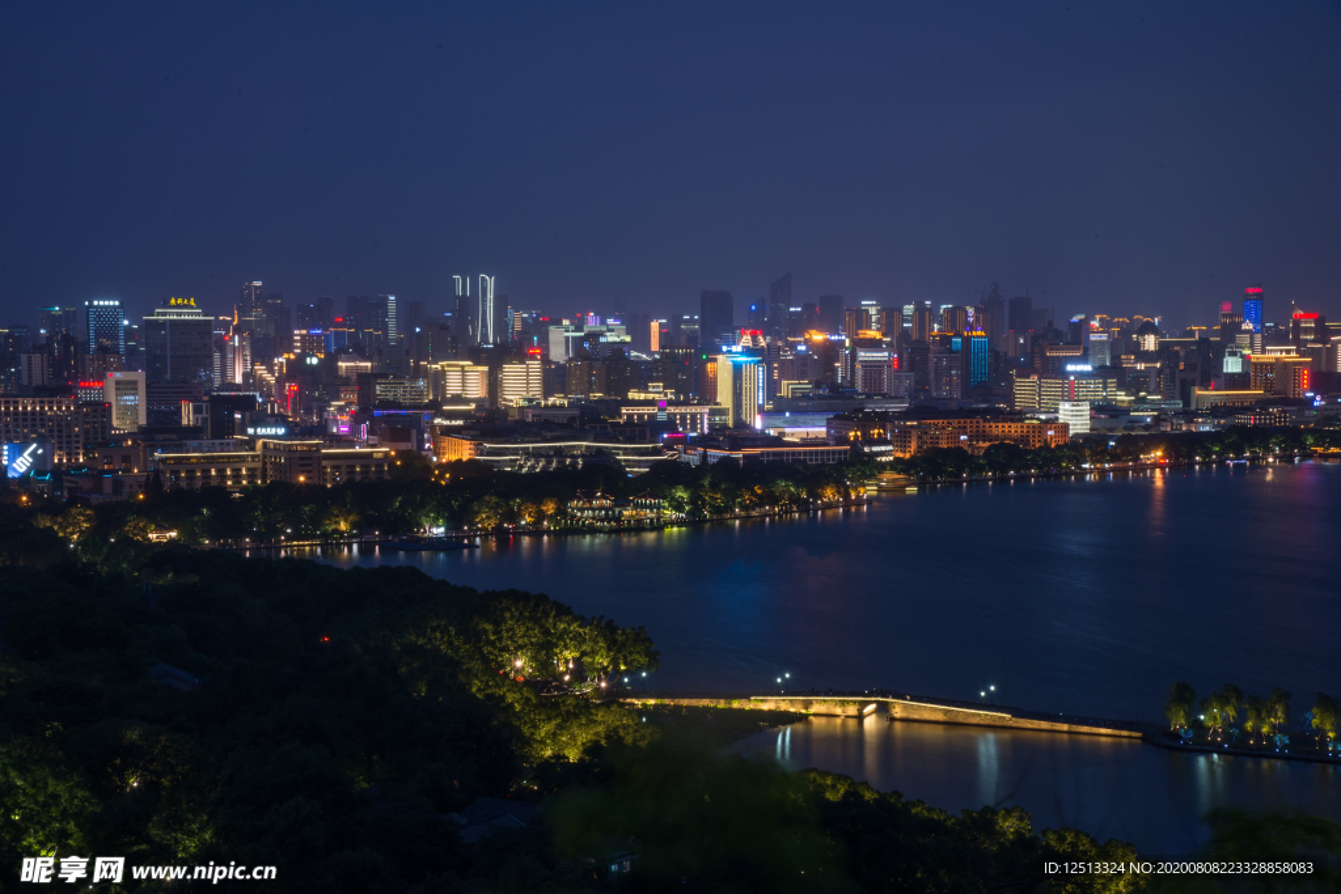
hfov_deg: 31.0
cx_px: 670
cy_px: 447
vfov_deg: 20.9
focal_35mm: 65
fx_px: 2421
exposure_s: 13
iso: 50
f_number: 16
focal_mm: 65
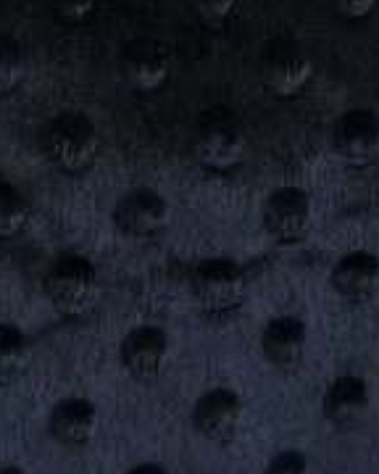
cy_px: 50
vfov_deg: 15.2
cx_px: 176
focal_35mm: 125
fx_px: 1753
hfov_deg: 12.3
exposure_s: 1/100
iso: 640
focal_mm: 5.4
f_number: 1.8
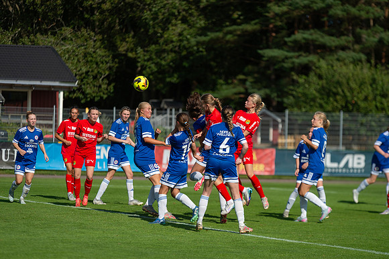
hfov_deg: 11.8
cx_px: 194
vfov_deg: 7.8
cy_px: 130
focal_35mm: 175
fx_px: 1890
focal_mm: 175
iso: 110
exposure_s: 1/3200
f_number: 3.2
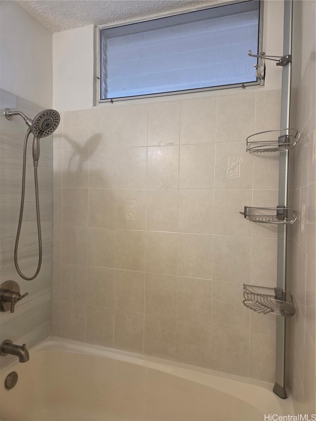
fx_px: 280
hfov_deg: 58.9
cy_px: 210
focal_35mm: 23
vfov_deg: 73.9
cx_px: 158
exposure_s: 1/120
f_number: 1.8
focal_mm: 5.4
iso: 200
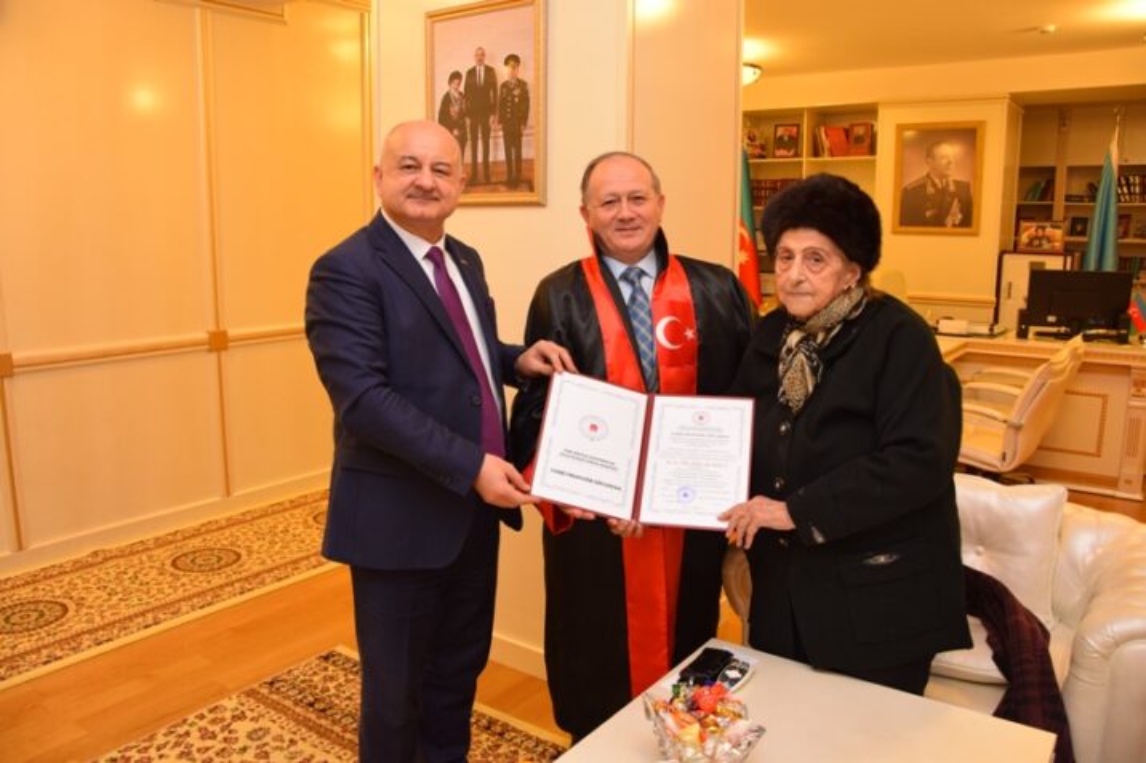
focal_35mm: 27
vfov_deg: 47.9
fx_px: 859
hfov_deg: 67.4
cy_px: 382
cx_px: 573
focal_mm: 18
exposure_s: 1/80
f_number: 4.5
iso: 800
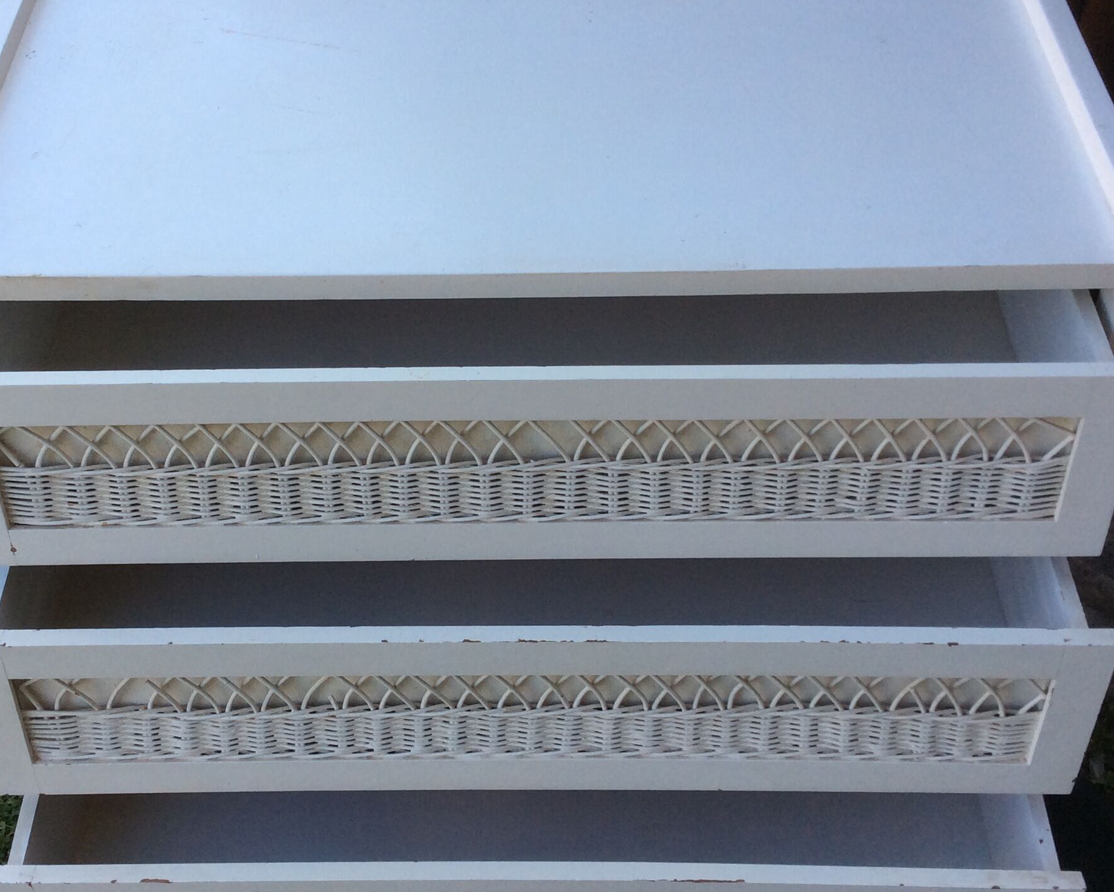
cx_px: 485
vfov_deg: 32.7
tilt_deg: -50.4
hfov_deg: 40.3
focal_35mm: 46
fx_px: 1517
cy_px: 476
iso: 32
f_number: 2.4
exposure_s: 1/251
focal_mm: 3.3
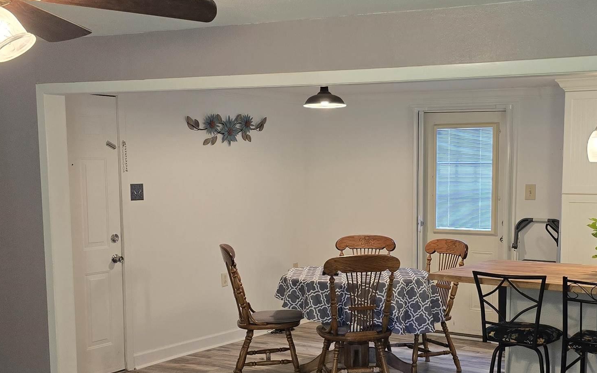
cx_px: 394
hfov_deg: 39.1
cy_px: 258
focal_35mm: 51
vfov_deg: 25.2
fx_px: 830
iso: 320
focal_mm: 6.3
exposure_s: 1/120
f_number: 1.7
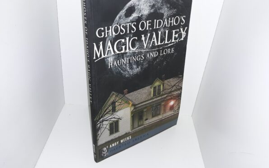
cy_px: 71
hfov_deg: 62.9
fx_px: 220
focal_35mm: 30
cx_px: 135
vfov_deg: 41.7
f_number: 1.7
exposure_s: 1/120
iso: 64
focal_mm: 3.7
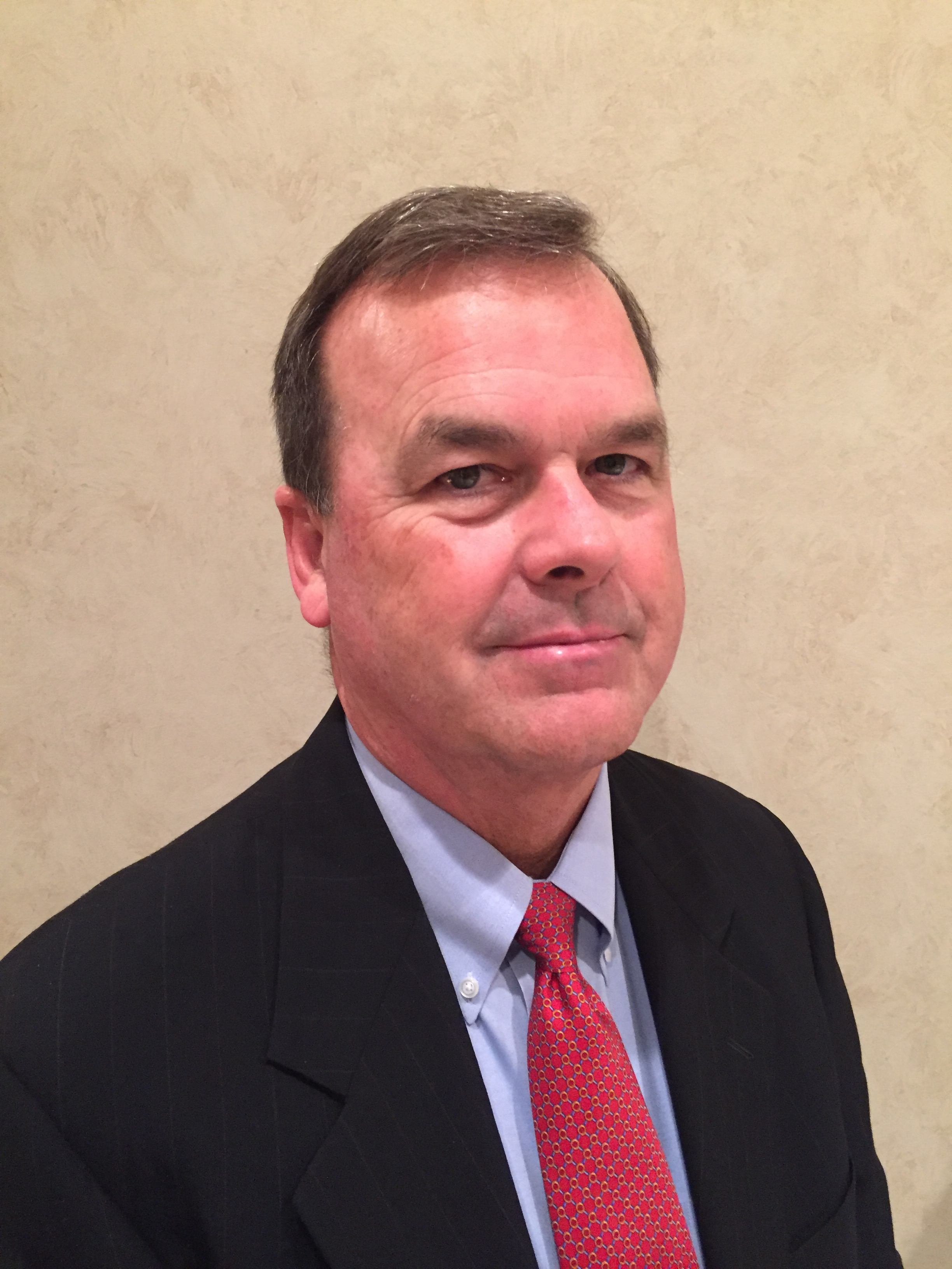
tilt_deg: -9.1
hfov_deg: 48.2
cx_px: 476
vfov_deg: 61.7
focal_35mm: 29
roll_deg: -0.8
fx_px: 1063
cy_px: 634
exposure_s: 1/17
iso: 250
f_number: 2.2
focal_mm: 4.15
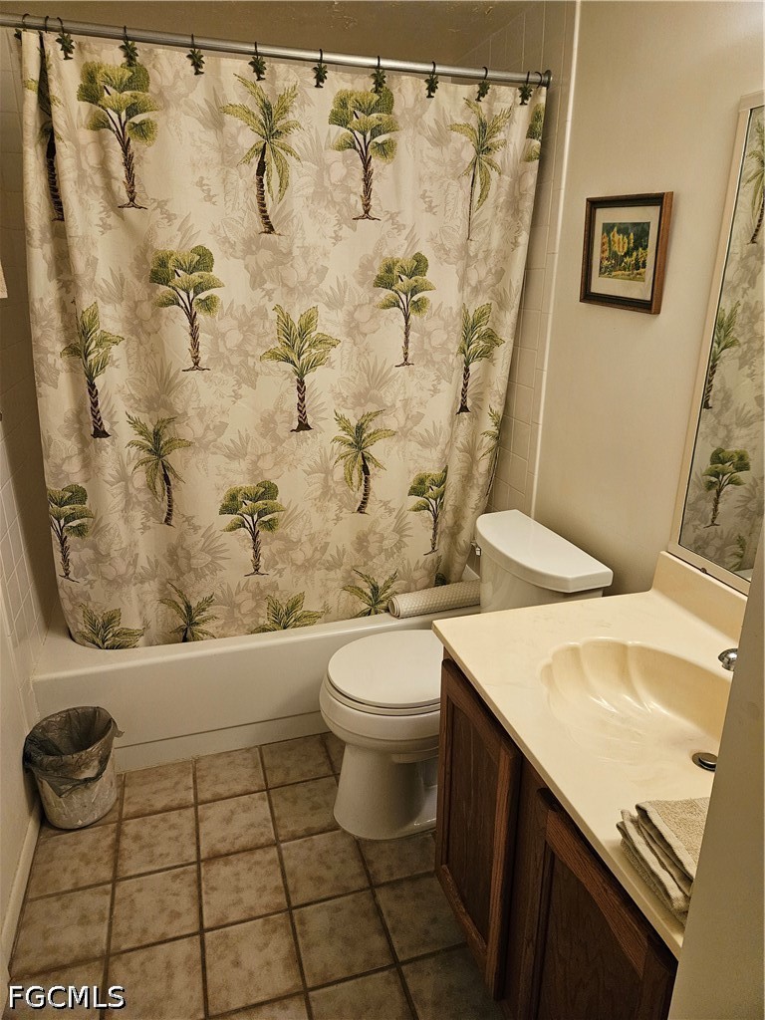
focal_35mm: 23
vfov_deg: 73.9
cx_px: 382
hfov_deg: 58.9
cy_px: 510
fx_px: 678
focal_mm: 5.4
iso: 400
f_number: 1.8
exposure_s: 1/120
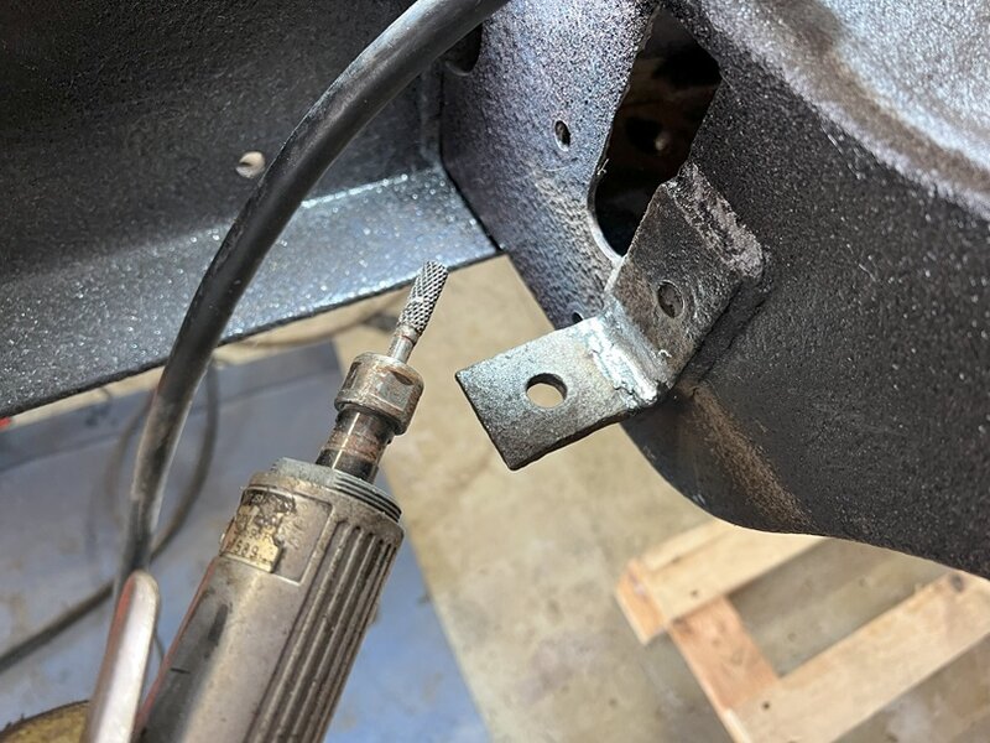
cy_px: 372
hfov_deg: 67.3
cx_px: 495
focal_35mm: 26
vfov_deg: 53.1
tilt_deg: -57.6
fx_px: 744
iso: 250
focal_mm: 5.7
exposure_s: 1/50
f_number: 1.5
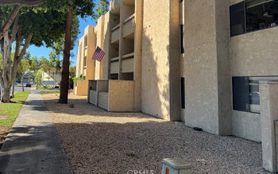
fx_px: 235
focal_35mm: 31
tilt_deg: +7.8
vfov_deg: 39.9
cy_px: 51
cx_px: 114
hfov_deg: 60.8
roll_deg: -1.4
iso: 80
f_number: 1.78
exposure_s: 1/1395
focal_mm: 6.76
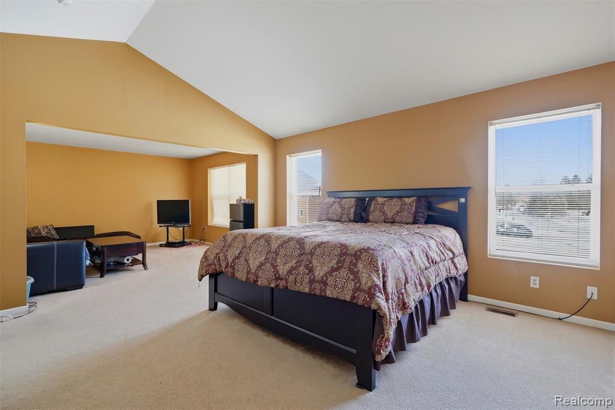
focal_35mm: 16
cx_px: 308
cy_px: 205
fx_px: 273
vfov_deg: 73.7
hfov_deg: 96.8
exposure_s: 1/160
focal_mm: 16
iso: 250
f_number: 8
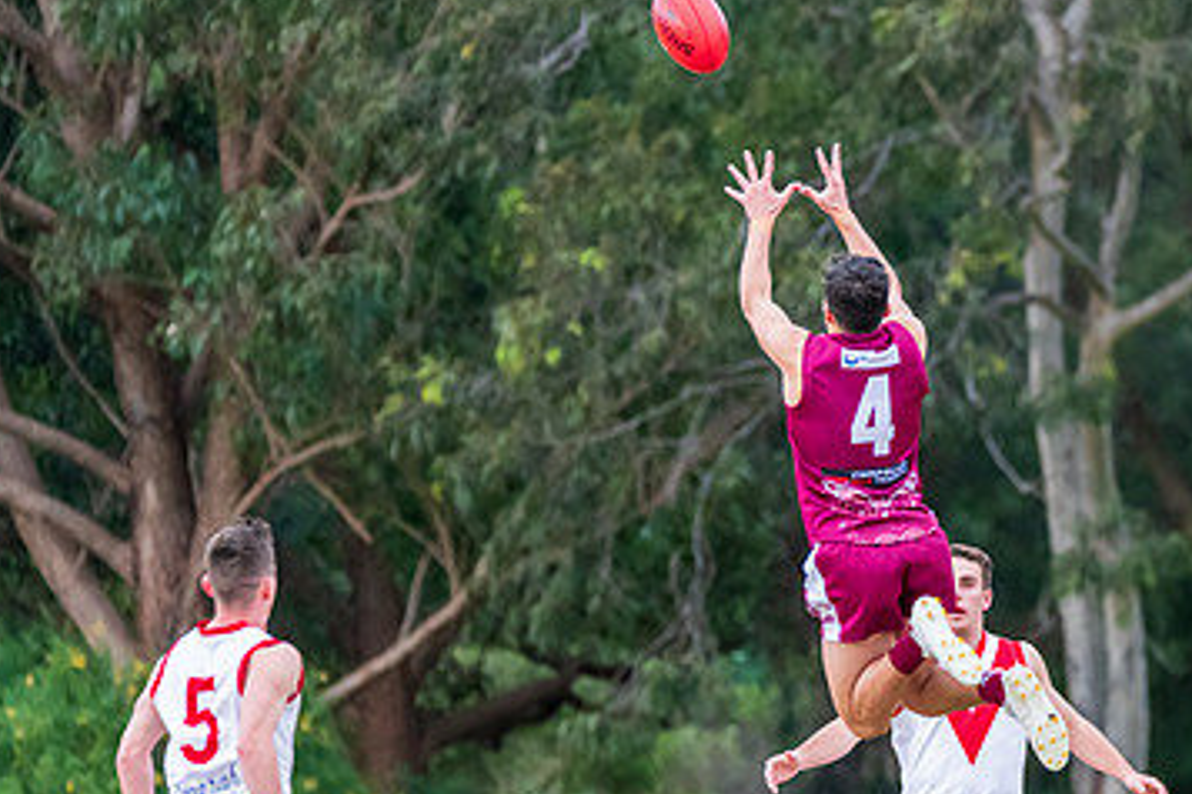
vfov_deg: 2.7
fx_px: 16753
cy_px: 572
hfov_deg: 4.1
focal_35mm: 506
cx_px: 838
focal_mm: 300
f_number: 5.6
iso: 3200
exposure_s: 1/1250
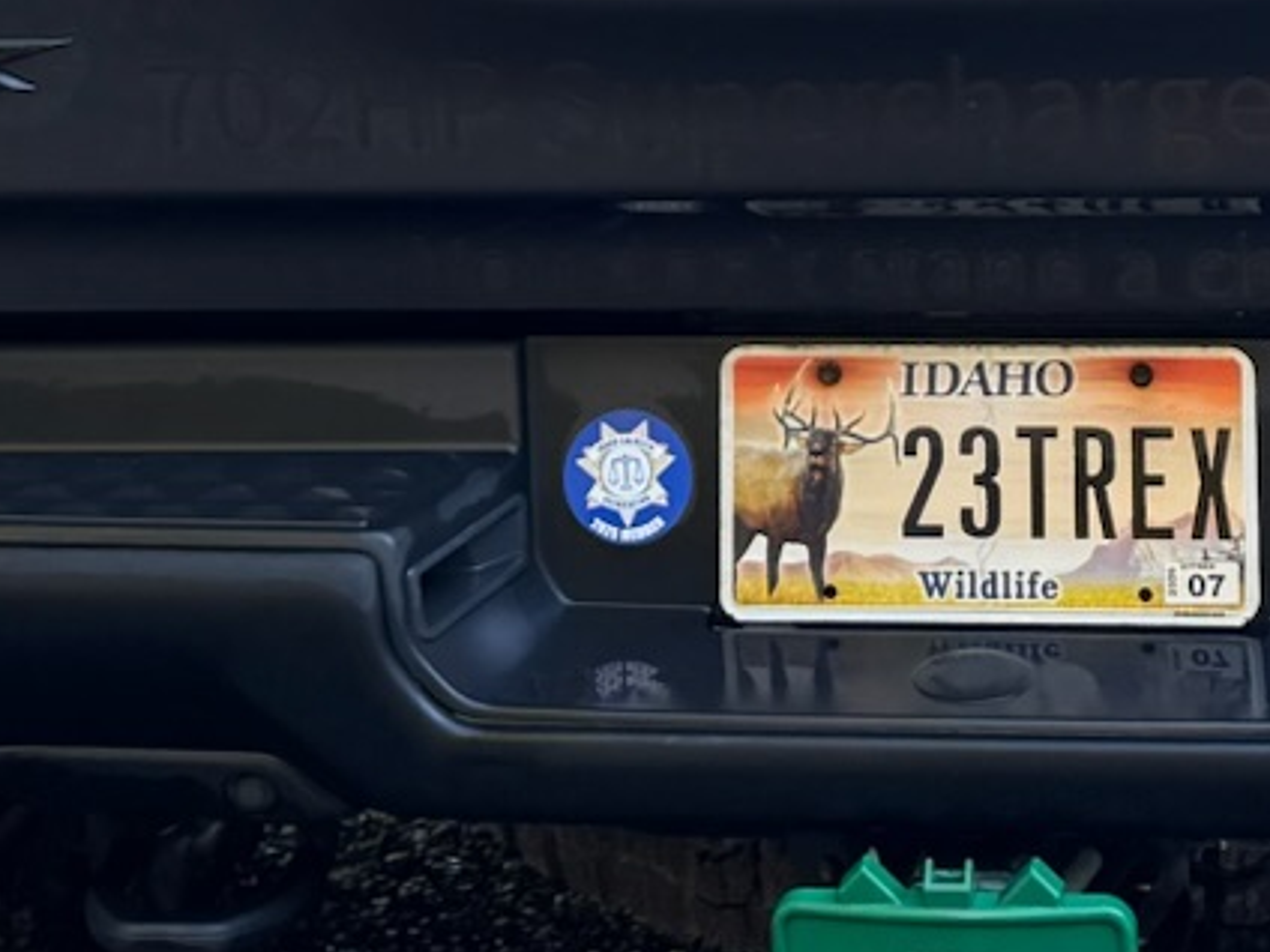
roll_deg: +0.8
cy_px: -431
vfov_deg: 12.2
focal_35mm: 116
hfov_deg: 16.9
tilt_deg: -13.4
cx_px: 911
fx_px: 4256
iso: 80
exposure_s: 1/144
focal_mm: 6.76
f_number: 1.78
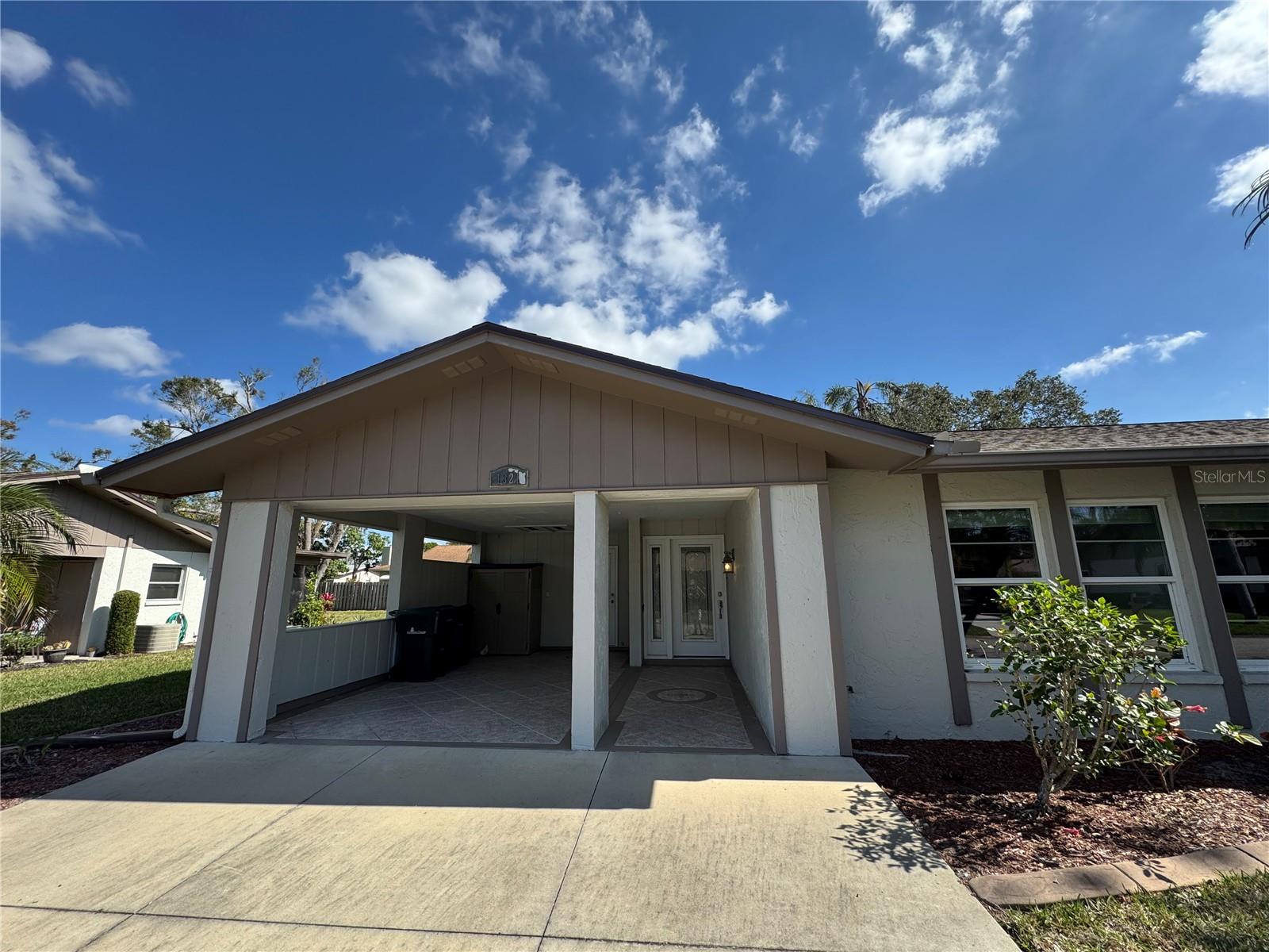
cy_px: 476
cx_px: 634
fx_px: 513
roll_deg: +0.5
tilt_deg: +12.0
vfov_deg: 85.7
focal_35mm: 14
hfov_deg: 102.1
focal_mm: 2.22
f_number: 2.2
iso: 50
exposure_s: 1/1178
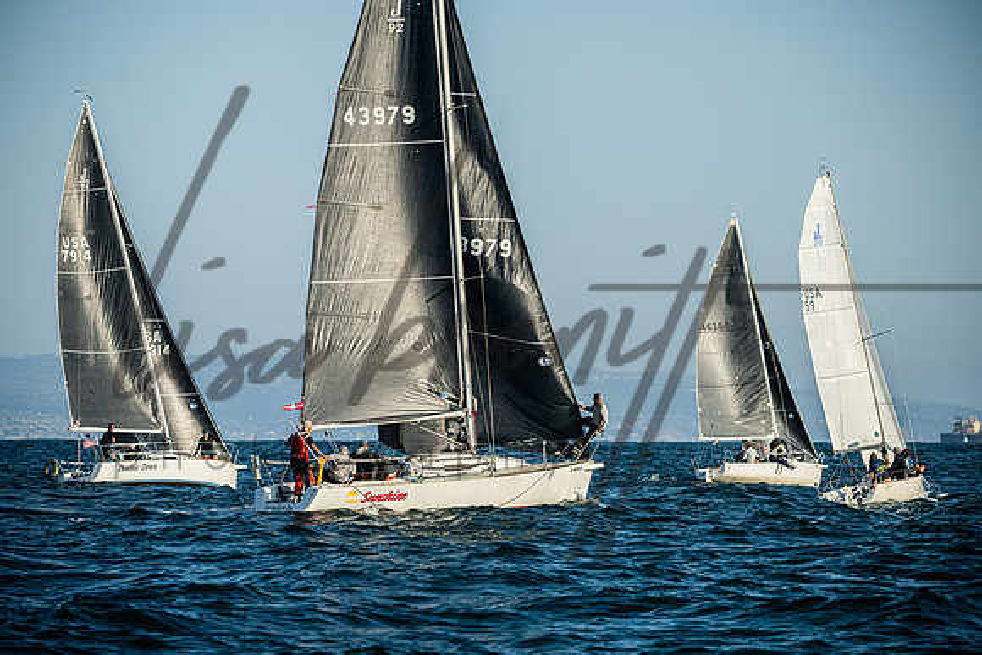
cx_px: 491
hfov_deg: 10.5
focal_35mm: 197
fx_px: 5363
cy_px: 328
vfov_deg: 7.0
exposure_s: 1/3200
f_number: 5.6
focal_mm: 195
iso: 400
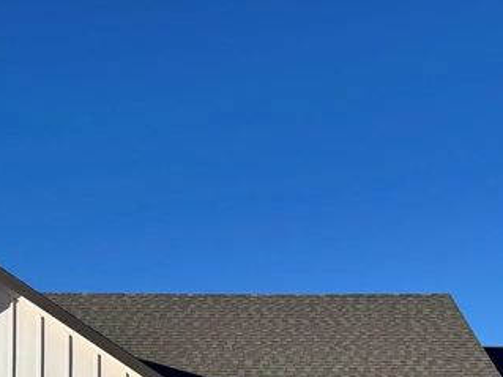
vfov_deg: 18.1
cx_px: 170
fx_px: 1118
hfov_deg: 25.2
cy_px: 465
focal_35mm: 77
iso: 80
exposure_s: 1/5814
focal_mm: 6.76
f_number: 1.78
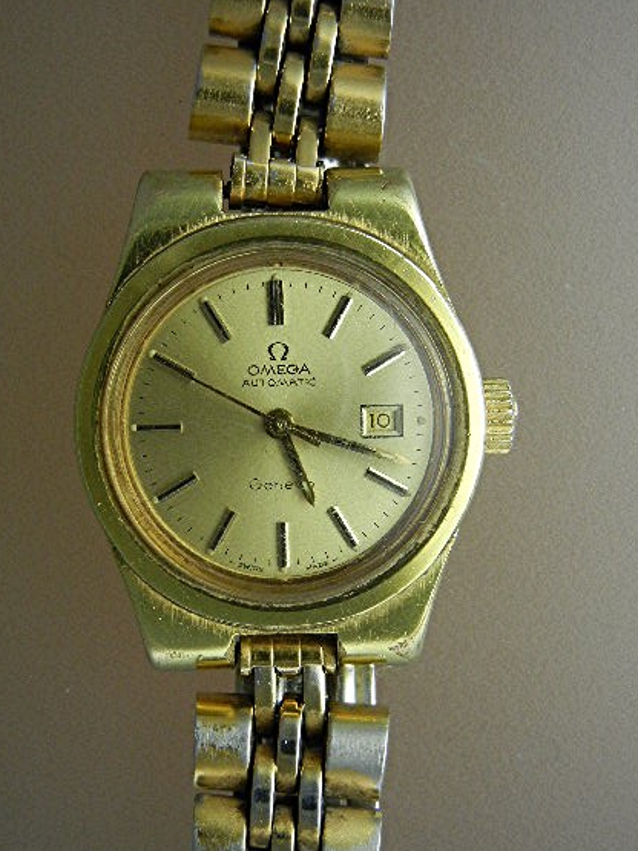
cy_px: 452
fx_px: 1672
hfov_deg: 21.6
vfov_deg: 28.6
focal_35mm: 68
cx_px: 278
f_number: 4
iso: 400
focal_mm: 10.6
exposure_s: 1/35
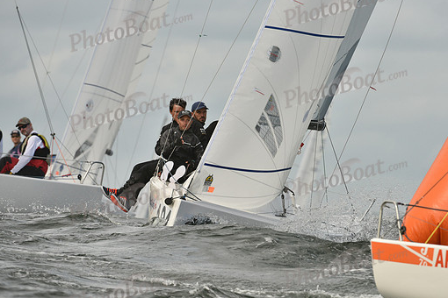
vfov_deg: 3.0
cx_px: 239
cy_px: 143
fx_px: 5662
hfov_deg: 4.5
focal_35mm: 455
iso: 320
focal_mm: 400
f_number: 7.1
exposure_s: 1/1250
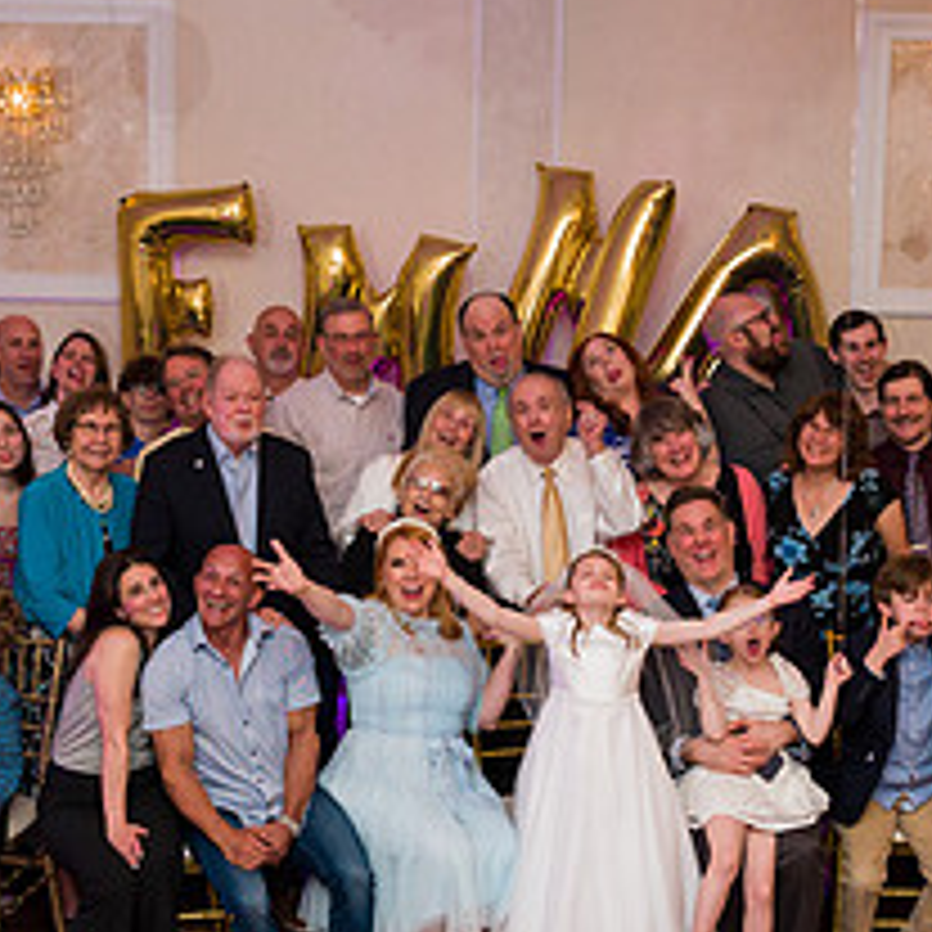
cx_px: 504
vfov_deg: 27.7
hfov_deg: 27.7
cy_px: 473
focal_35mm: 62
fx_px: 1889
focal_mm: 26
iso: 1250
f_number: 5
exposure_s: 1/200
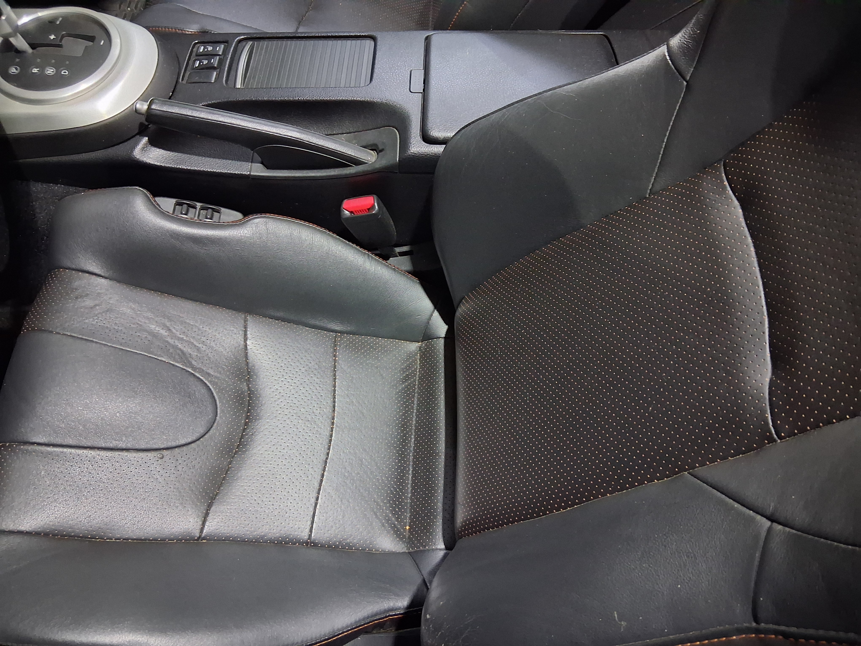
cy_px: 323
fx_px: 647
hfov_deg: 67.3
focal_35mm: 26
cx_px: 430
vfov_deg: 53.1
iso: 1000
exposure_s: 1/20
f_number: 1.8
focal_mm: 3.98
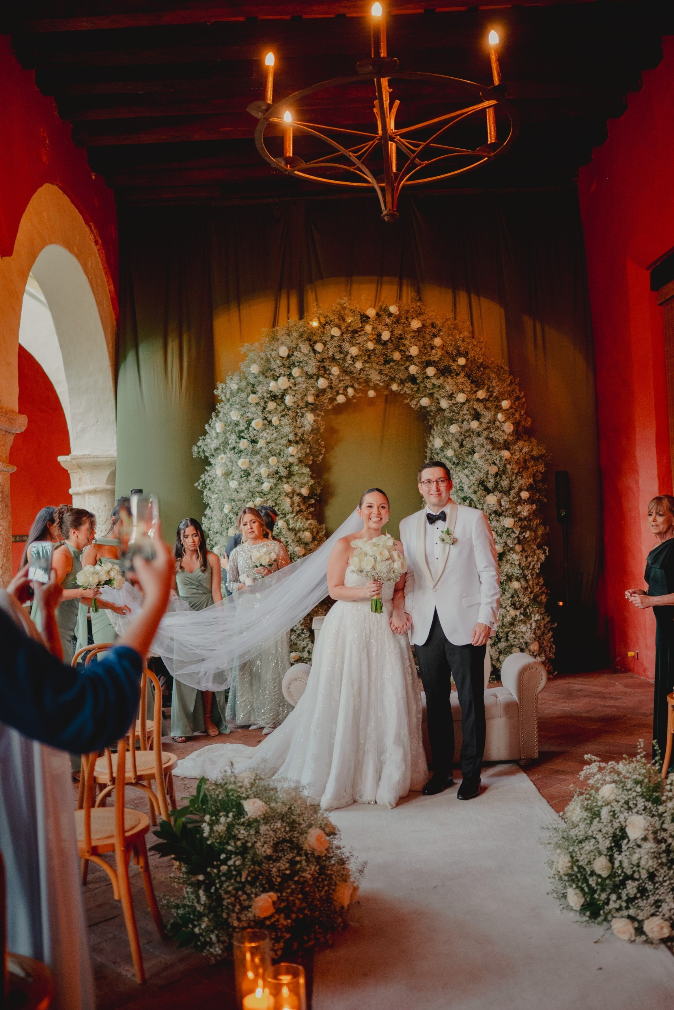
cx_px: 337
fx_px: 982
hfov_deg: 37.9
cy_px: 505
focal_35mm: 35
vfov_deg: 54.4
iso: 2500
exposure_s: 1/160
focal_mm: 35
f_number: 1.8
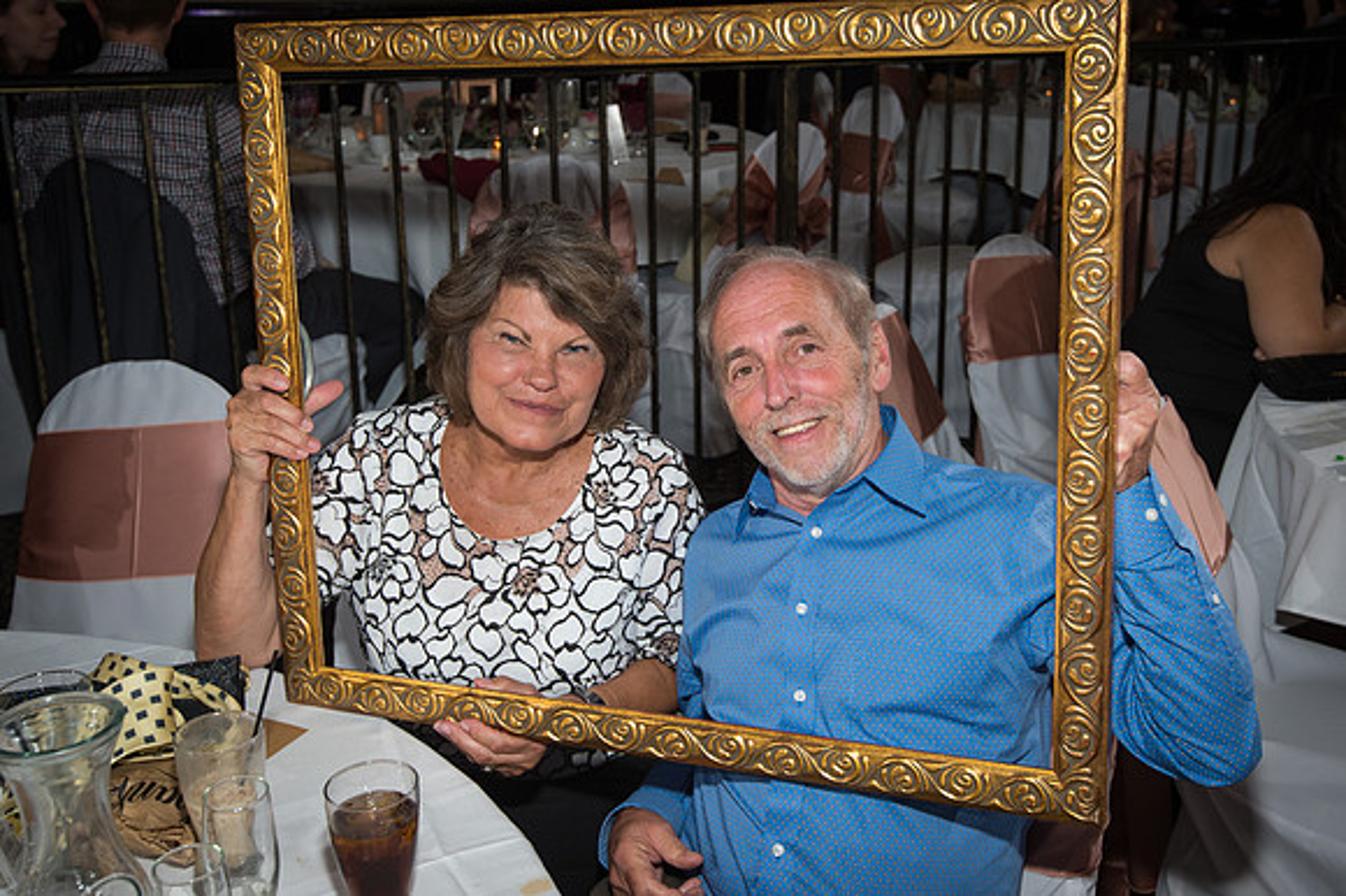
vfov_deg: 32.9
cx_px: 779
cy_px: 382
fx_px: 1513
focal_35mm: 41
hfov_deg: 47.8
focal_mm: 35
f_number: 5.6
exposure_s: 1/125
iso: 800
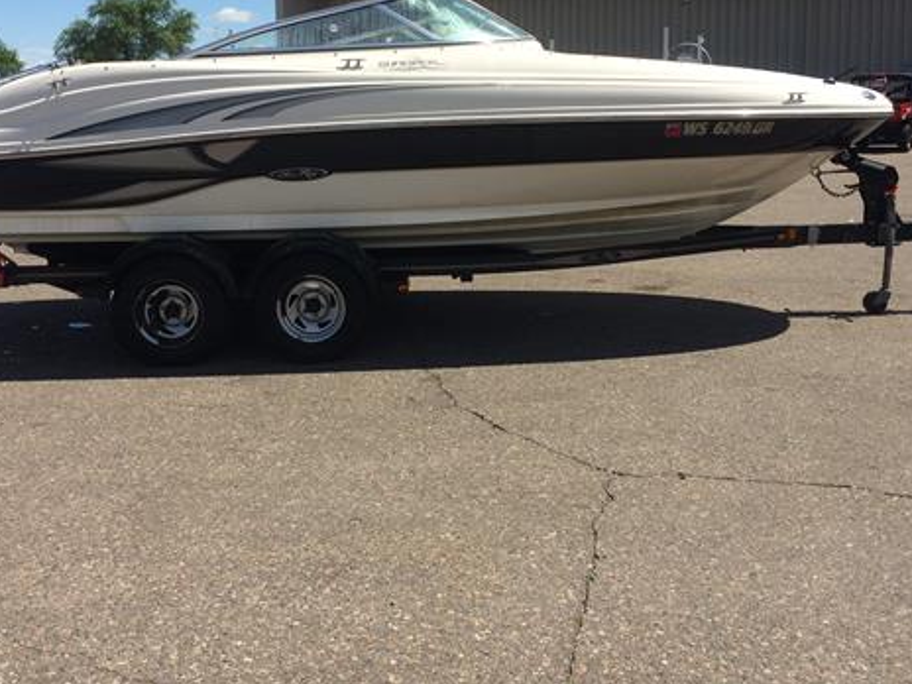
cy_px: 216
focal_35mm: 40
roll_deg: +2.1
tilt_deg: -6.2
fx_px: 1054
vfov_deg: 35.5
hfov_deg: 46.8
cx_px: 460
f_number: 2.2
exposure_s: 1/2564
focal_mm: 4.15
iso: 32
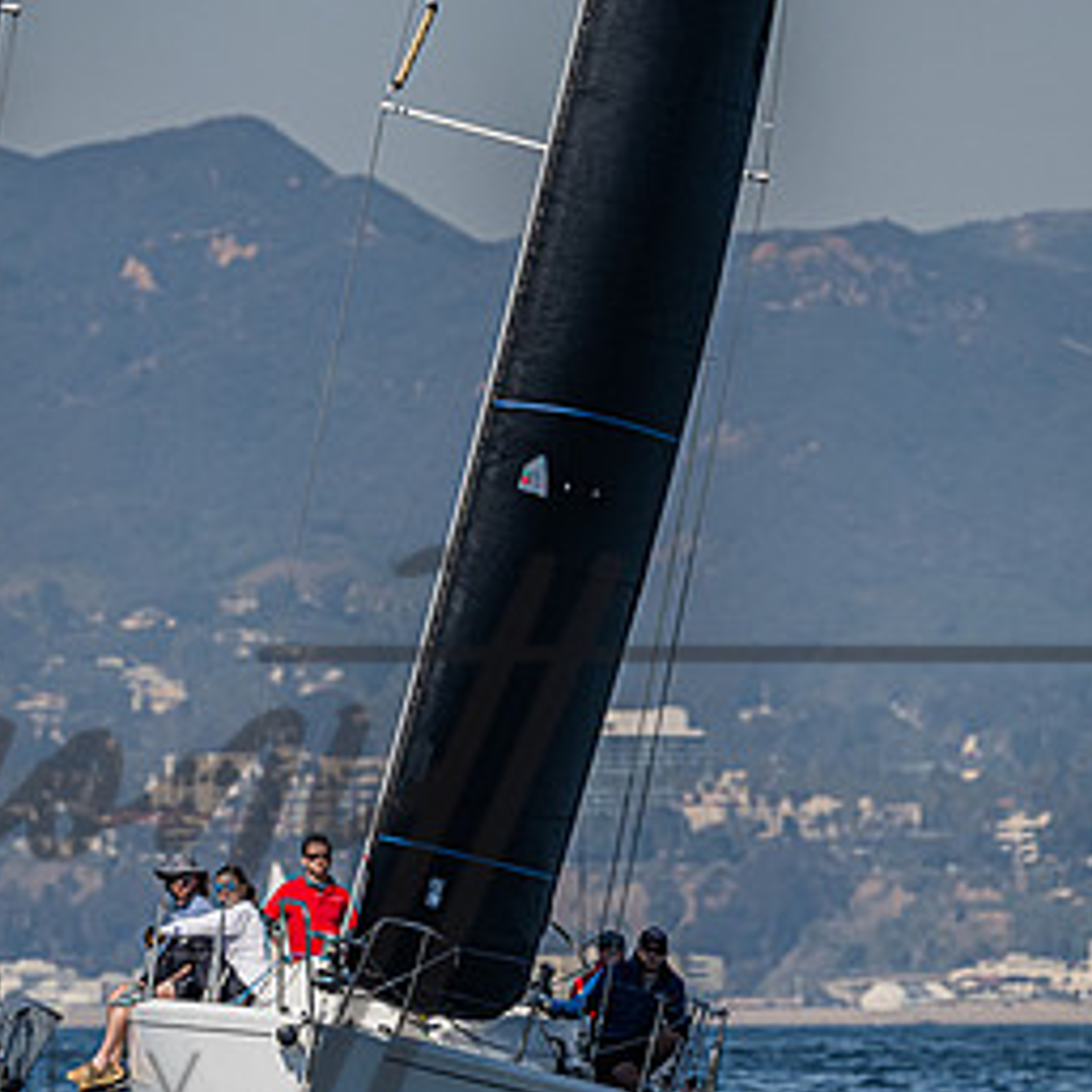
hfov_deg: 2.6
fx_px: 24377
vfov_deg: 2.6
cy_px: 648
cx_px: 228
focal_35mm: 683
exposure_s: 1/6400
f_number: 5
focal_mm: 260
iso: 400
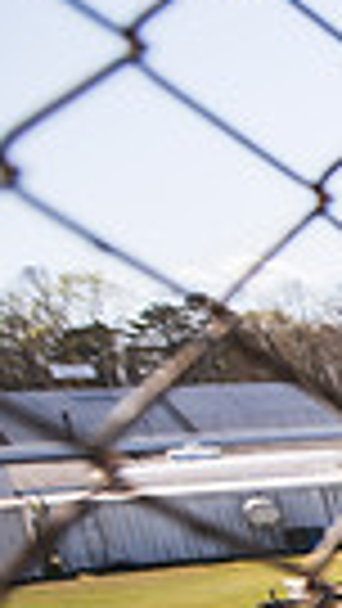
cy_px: 660
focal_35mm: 63
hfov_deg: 9.4
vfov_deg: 30.1
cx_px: 1220
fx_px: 1015
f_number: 2.8
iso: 100
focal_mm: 14
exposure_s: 1/1600
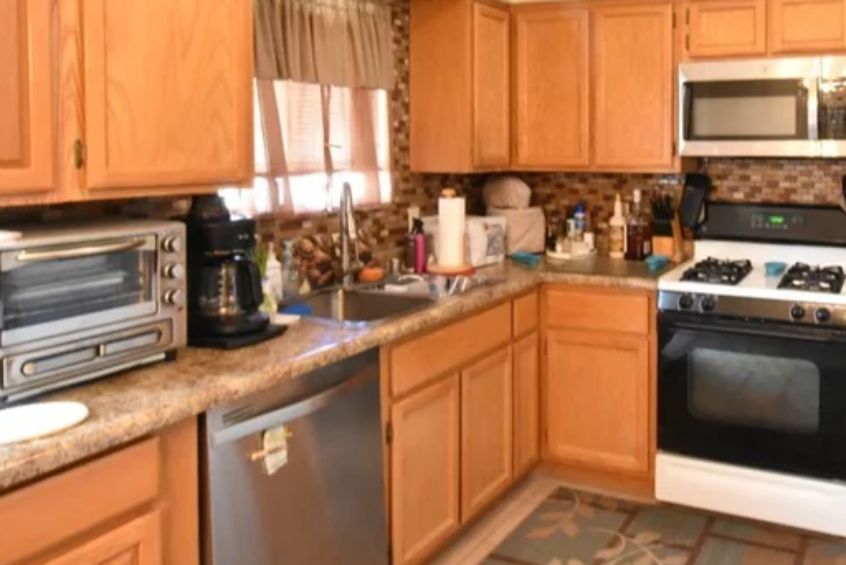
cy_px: 159
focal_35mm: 30
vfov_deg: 42.6
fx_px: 705
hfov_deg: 59.7
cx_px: 598
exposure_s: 1/5
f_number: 18
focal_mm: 10
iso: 4000
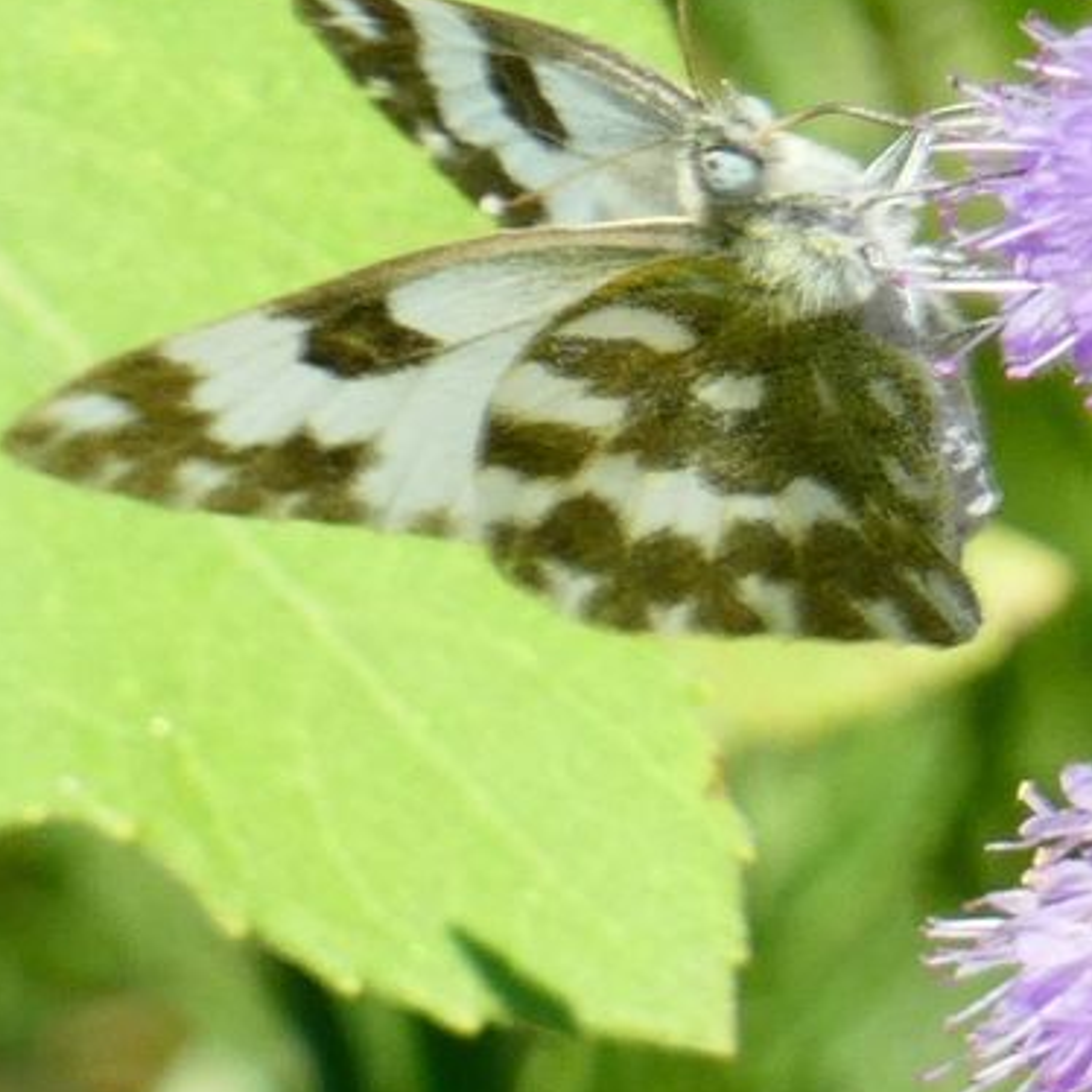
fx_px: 34869
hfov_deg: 1.8
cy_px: 333
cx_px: 988
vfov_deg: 1.8
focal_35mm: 977
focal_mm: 86.7
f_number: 5.6
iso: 80
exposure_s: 1/125
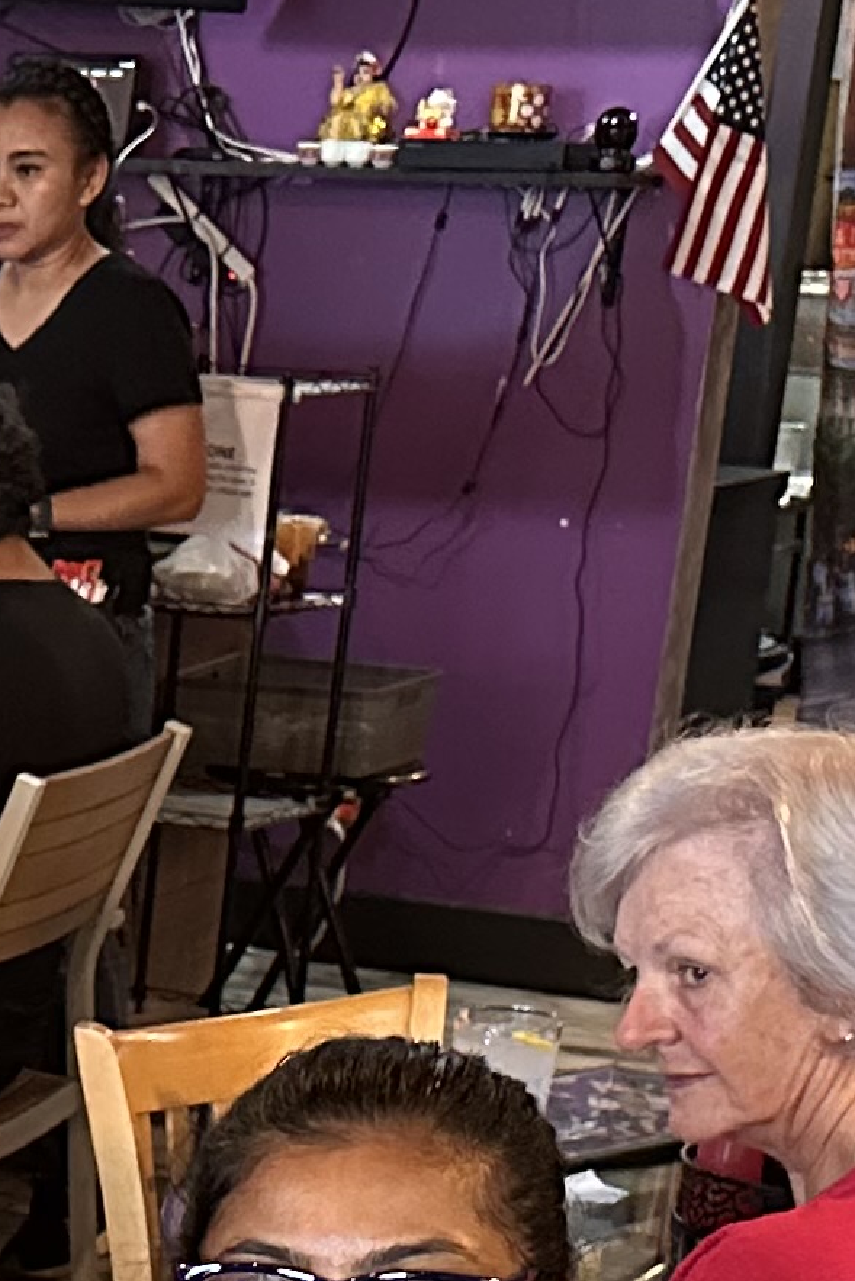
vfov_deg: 16.7
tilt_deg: -22.0
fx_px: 4059
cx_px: -602
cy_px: 1783
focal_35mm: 114
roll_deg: -1.8
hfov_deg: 11.3
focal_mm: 6.86
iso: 640
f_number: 1.78
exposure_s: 1/60
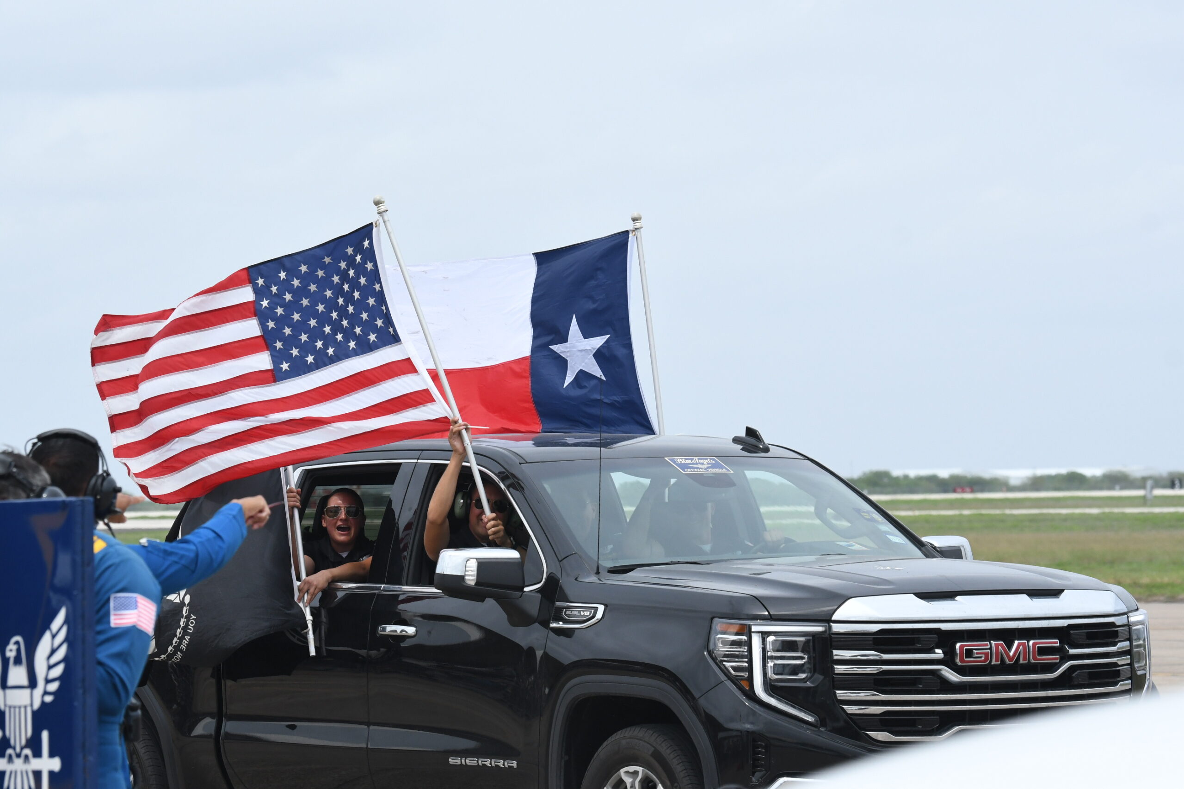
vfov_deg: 8.2
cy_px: 394
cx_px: 592
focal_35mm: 168
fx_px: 5525
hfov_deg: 12.2
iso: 800
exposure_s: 1/3200
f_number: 6.3
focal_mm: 112
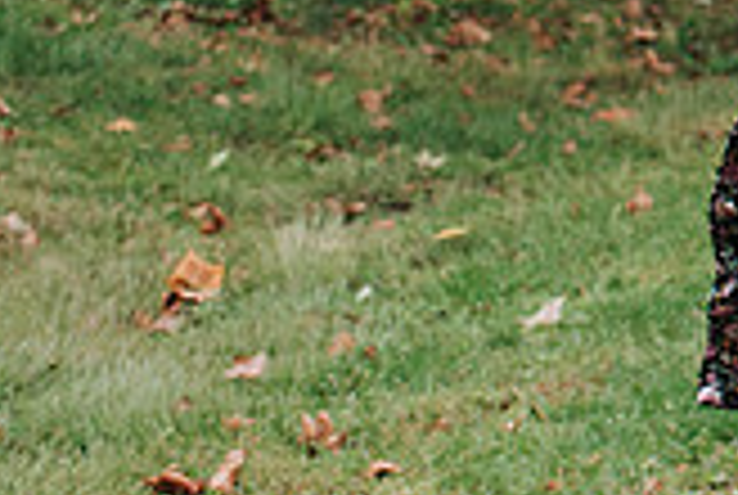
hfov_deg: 13.6
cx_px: 1208
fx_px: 2855
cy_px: -260
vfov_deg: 9.6
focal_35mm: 139
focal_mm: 35
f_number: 3.2
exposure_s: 1/400
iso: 1000
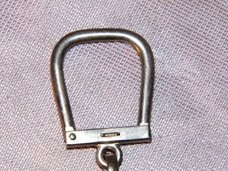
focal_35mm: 223
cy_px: 86
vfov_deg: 6.7
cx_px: 114
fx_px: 1469
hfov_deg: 8.9
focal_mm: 40
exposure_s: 1/60
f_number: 5.4
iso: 100
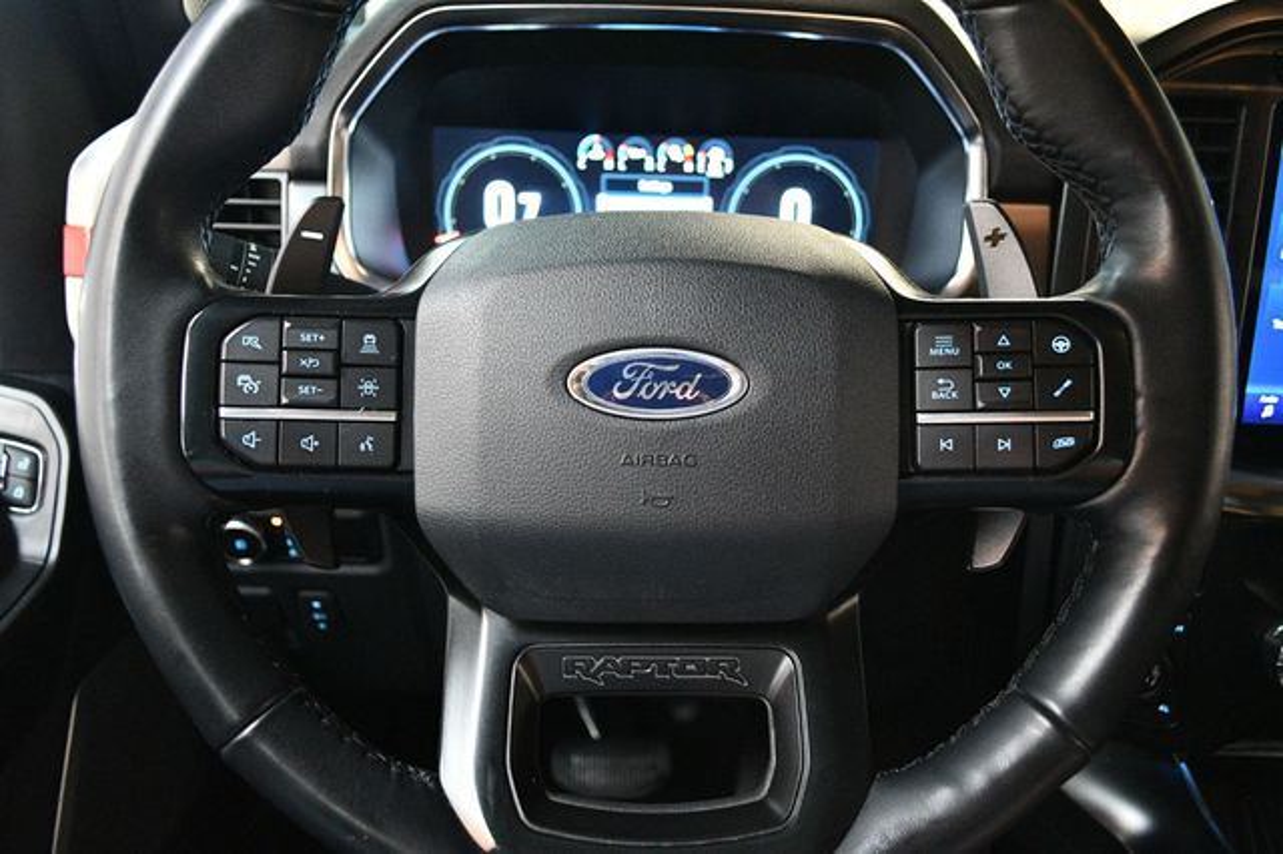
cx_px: 642
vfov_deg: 47.9
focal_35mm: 27
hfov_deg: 67.4
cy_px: 427
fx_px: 962
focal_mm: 18
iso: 5000
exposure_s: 1/60
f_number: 3.5
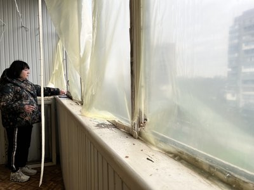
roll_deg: +1.2
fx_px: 191
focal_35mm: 26
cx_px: 127
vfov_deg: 53.1
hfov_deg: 67.3
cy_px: 95
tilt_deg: -5.3
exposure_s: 1/657
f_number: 1.6
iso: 50
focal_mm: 5.1
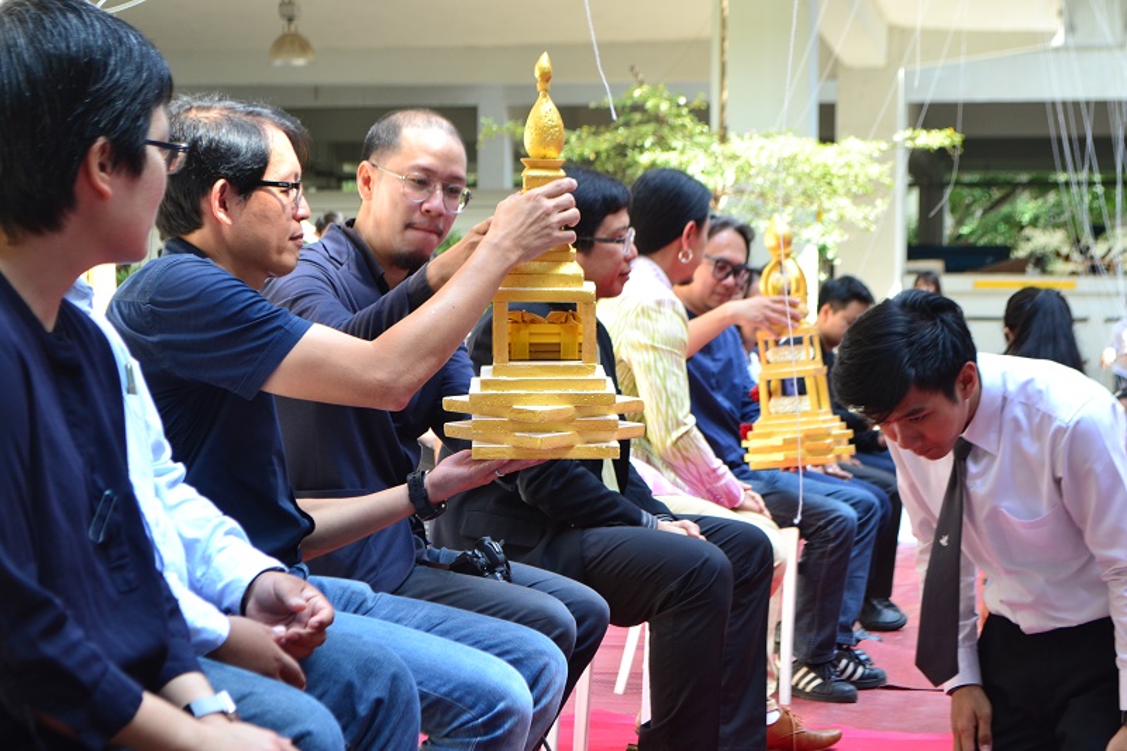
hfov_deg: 24.6
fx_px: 2582
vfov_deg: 16.5
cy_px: 376
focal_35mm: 82
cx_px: 564
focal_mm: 55
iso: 400
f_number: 6.3
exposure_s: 1/160
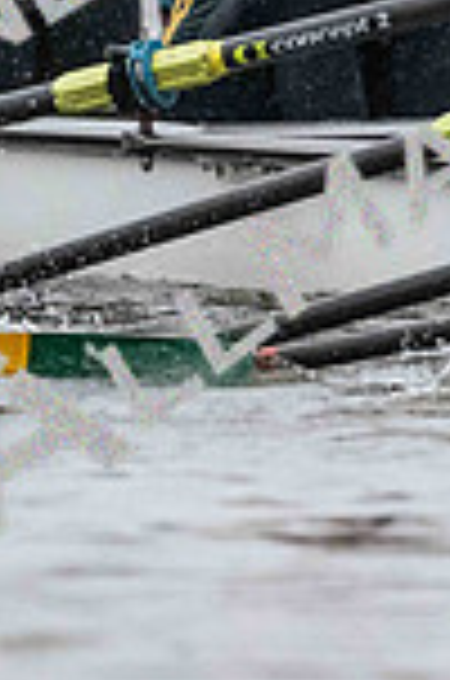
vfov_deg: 1.3
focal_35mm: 1541
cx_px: 868
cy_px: -151
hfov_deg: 0.9
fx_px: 29025
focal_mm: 400
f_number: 4.5
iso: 7200
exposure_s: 1/1600
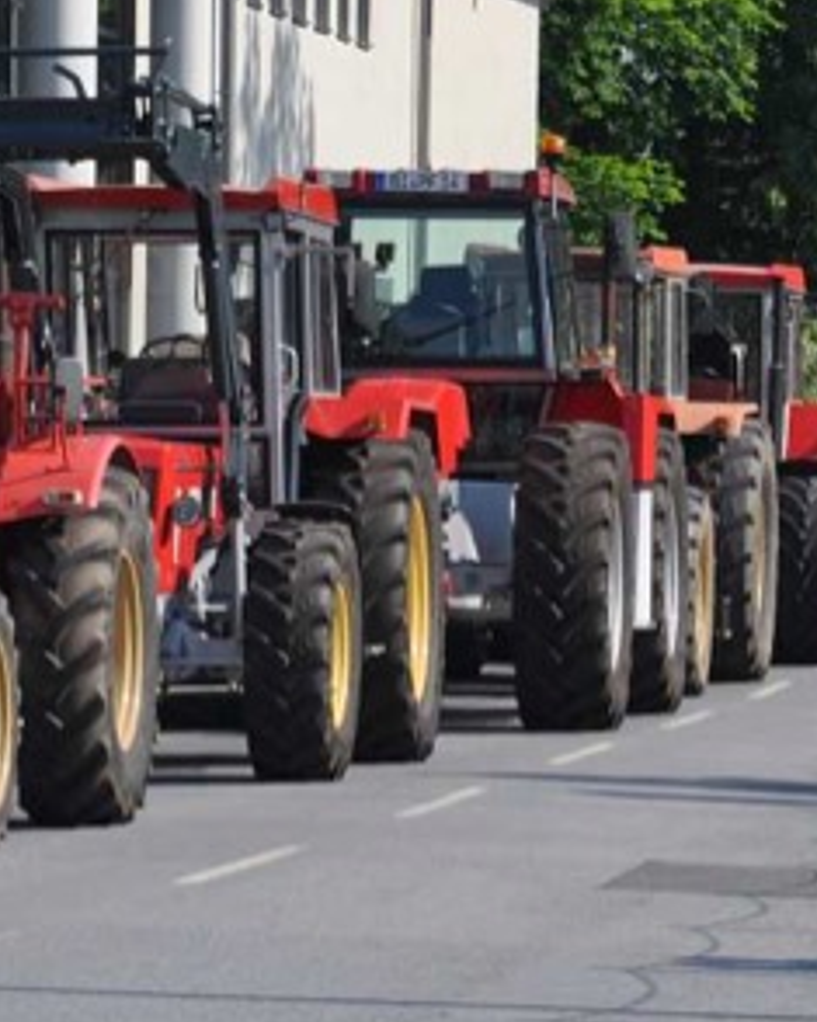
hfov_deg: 5.8
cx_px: 598
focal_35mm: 268
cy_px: 735
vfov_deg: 7.2
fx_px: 8105
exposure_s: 1/400
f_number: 10
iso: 200
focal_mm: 70
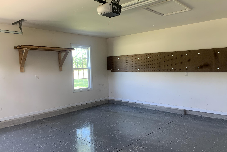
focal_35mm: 28
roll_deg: +1.9
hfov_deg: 65.5
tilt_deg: -7.3
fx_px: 177
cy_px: 85
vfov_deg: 46.3
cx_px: 112
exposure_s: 1/60
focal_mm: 4.25
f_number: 1.8
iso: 160
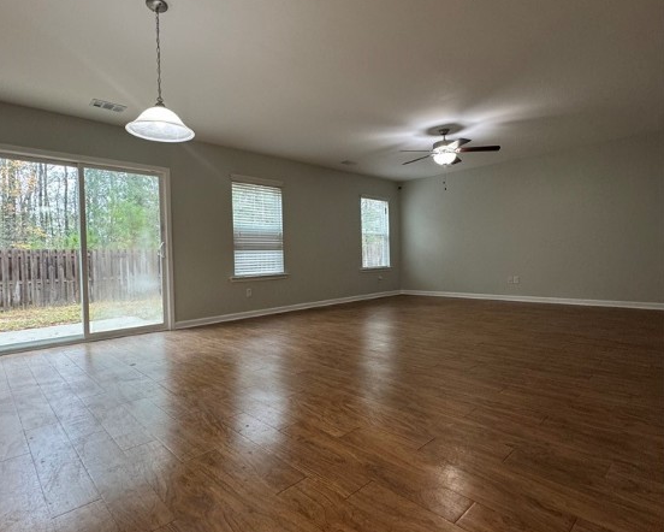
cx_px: 320
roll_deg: +1.7
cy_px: 261
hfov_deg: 83.2
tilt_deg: -1.3
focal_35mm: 19
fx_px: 374
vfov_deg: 70.9
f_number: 2.2
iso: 160
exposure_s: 1/60
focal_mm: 2.22
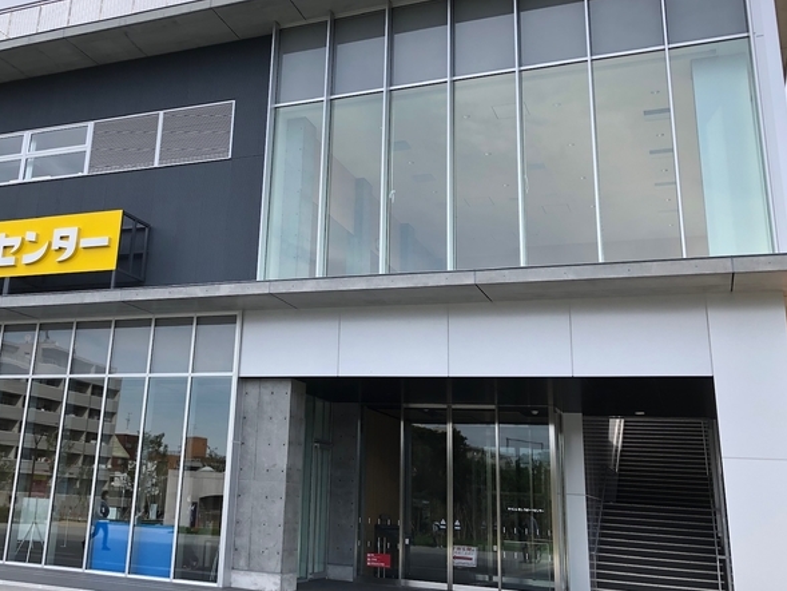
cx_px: 278
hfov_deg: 48.3
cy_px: 230
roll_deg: -3.4
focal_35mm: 38
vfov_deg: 37.6
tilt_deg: +17.3
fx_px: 864
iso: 20
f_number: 1.8
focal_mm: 3.99
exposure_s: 1/750
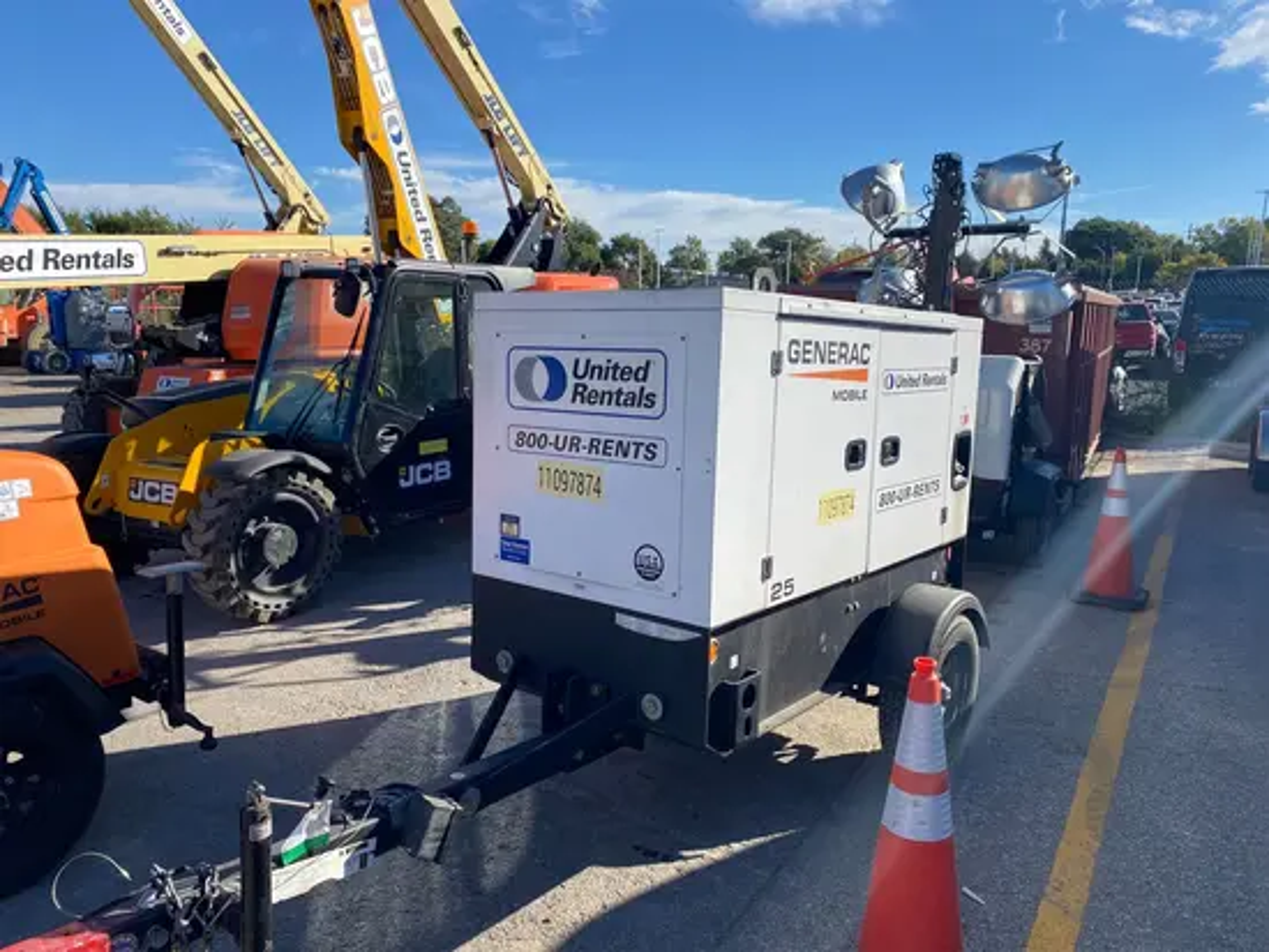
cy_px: 476
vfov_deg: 53.1
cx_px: 634
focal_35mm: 26
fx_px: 954
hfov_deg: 67.3
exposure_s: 1/2463
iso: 32
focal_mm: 4.25
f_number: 1.8
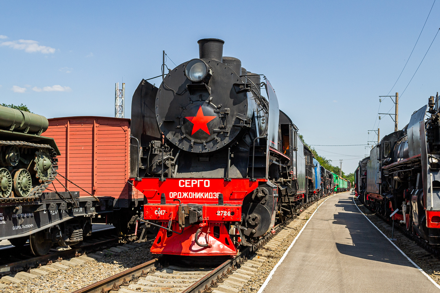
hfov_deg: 43.6
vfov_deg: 29.9
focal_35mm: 45
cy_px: 146
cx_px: 220
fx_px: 550
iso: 400
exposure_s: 1/640
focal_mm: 30
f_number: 8
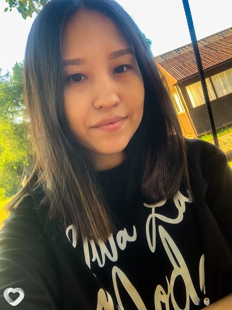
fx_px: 286
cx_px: 116
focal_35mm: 32
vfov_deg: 56.8
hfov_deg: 44.2
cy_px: 155
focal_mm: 2.87
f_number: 2.2
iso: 64
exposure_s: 1/100
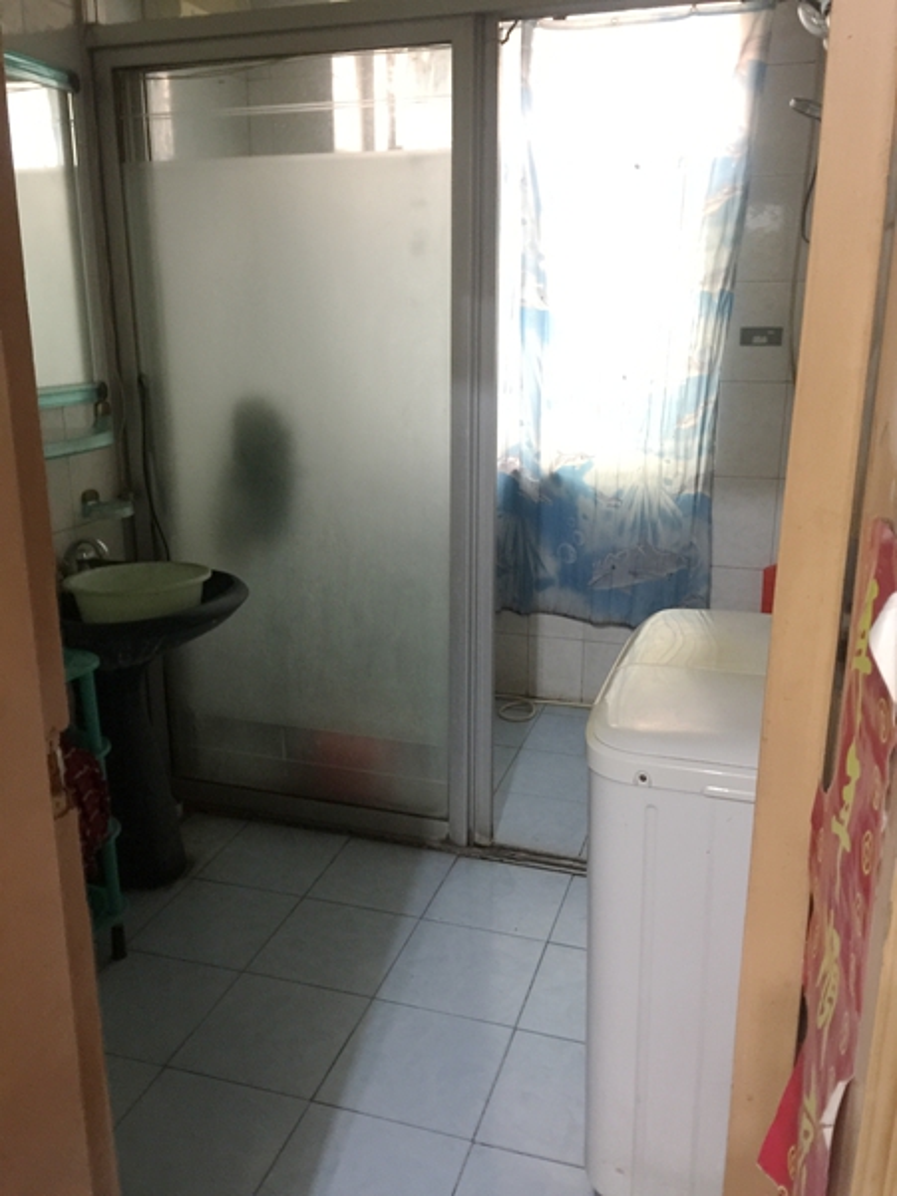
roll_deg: +0.0
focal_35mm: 29
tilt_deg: -16.3
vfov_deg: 61.6
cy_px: 598
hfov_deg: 48.2
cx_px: 448
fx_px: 1002
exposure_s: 1/4
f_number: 2.2
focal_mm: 4.15
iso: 125
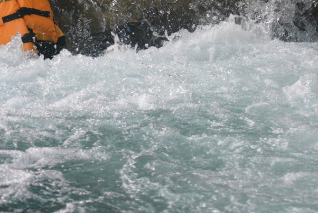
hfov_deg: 7.7
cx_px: 149
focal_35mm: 268
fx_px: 2367
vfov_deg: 5.1
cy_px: 55
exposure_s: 1/500
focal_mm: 105
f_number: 4.5
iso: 1400
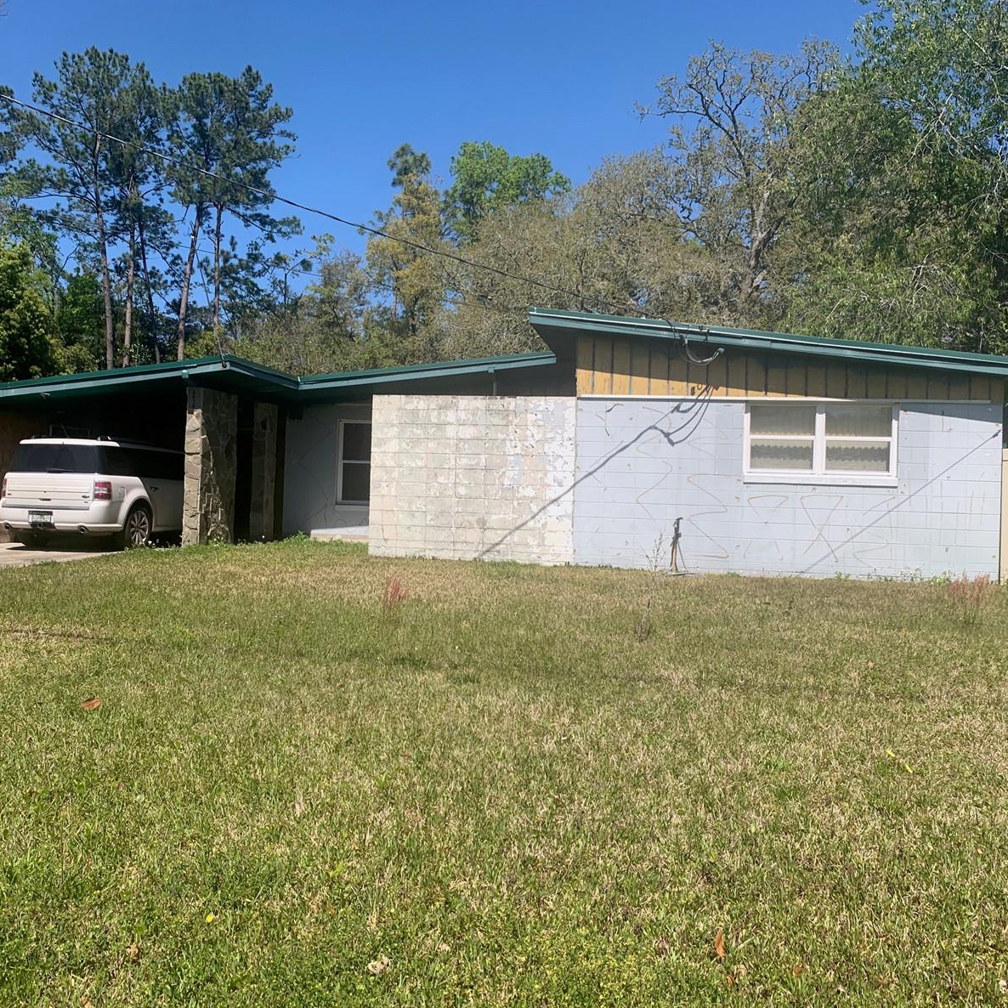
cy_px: 500
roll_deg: -3.0
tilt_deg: +4.1
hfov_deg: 52.5
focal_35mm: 31
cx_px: 475
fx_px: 1021
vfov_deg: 52.5
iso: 25
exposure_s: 1/2421
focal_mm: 4.25
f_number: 1.8
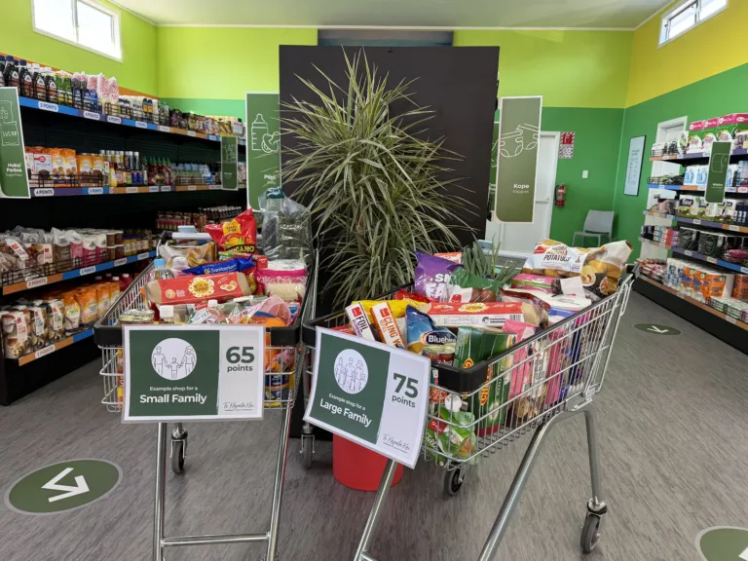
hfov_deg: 71.6
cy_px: 280
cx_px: 374
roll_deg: -3.8
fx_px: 519
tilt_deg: -9.8
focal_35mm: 24
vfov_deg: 56.8
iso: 160
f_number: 1.78
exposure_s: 1/100
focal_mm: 6.76
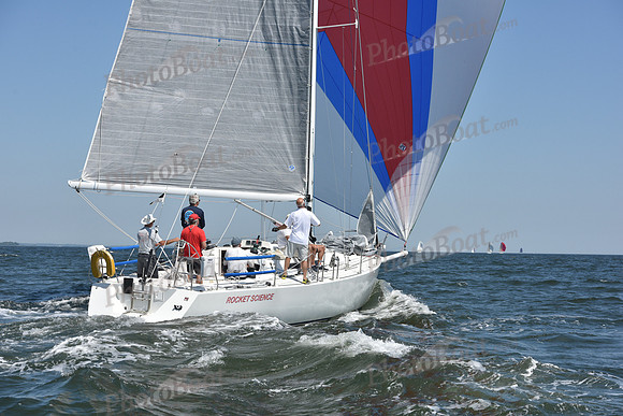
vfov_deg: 19.5
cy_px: 208
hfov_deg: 28.8
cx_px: 312
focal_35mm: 70
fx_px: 1212
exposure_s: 1/1250
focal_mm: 70
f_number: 9
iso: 250
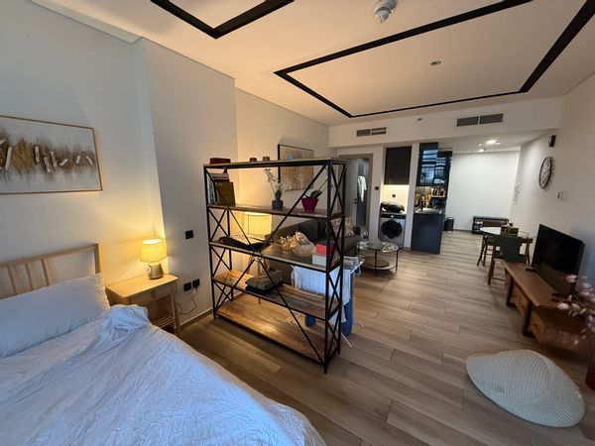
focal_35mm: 14
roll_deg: +0.2
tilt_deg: -9.1
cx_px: 298
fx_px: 241
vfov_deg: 85.7
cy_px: 223
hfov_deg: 102.1
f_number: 2.2
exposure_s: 1/50
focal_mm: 2.22
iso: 400
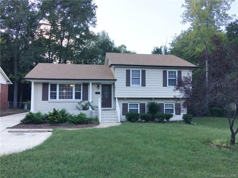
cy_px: 89
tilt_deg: +4.6
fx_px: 199
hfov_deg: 61.7
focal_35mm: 29
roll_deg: +0.4
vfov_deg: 48.2
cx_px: 119
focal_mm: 4.15
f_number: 2.2
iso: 25
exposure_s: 1/299
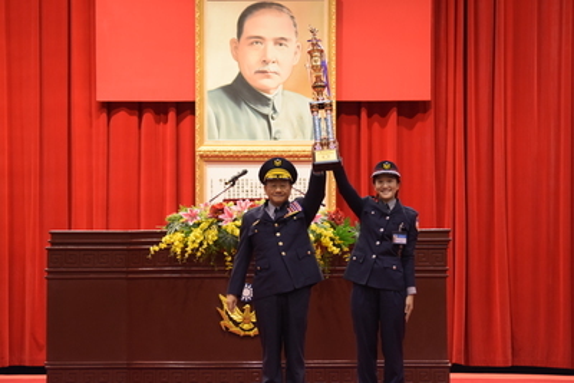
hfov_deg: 14.0
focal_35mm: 147
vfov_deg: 9.3
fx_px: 2345
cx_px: 287
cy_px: 192
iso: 2000
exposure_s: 1/100
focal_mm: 98
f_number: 4
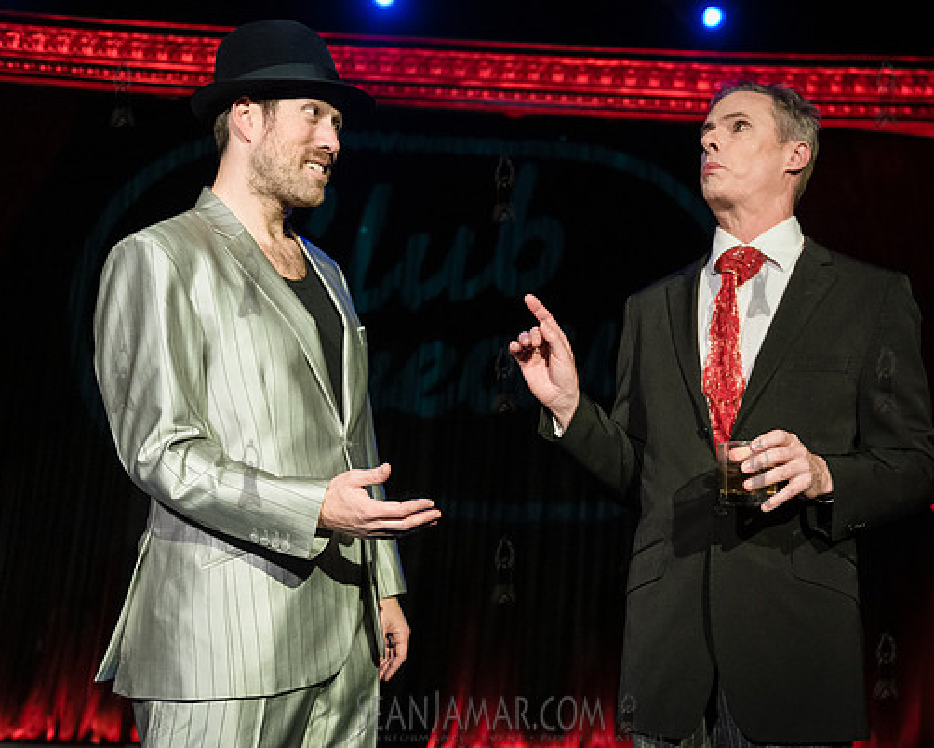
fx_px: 1410
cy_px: 420
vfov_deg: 29.7
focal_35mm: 51
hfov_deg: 36.4
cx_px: 597
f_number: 2.8
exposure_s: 1/320
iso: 4000
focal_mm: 40
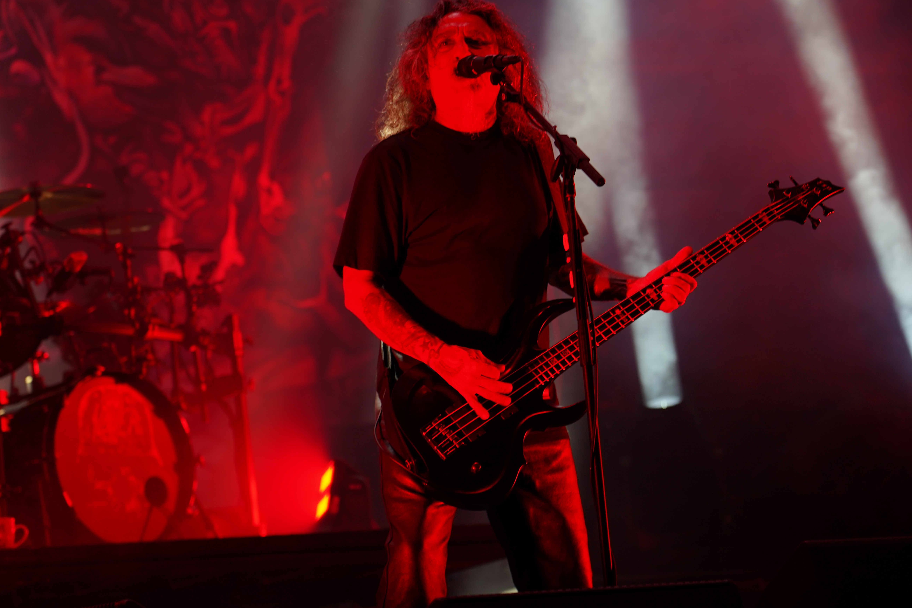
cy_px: 267
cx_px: 513
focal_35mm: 121
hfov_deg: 16.9
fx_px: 3065
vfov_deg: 11.3
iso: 320
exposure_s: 1/125
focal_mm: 105
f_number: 4
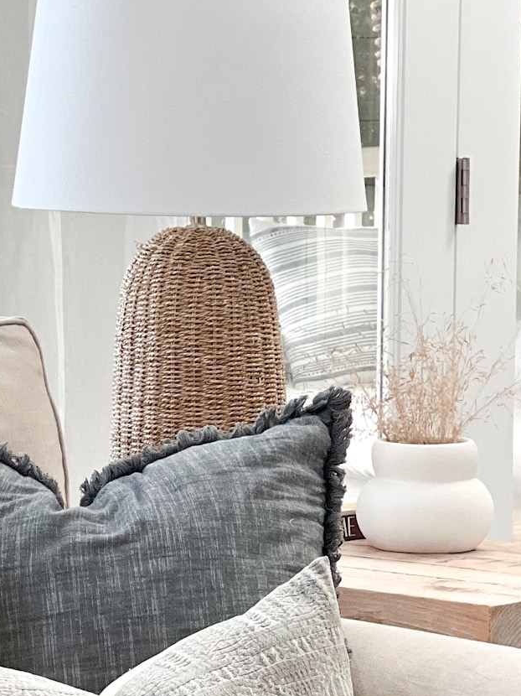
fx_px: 3815
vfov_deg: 10.3
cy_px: 681
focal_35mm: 190
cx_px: 142
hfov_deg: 7.8
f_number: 2.8
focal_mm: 9
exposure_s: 1/120
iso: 160
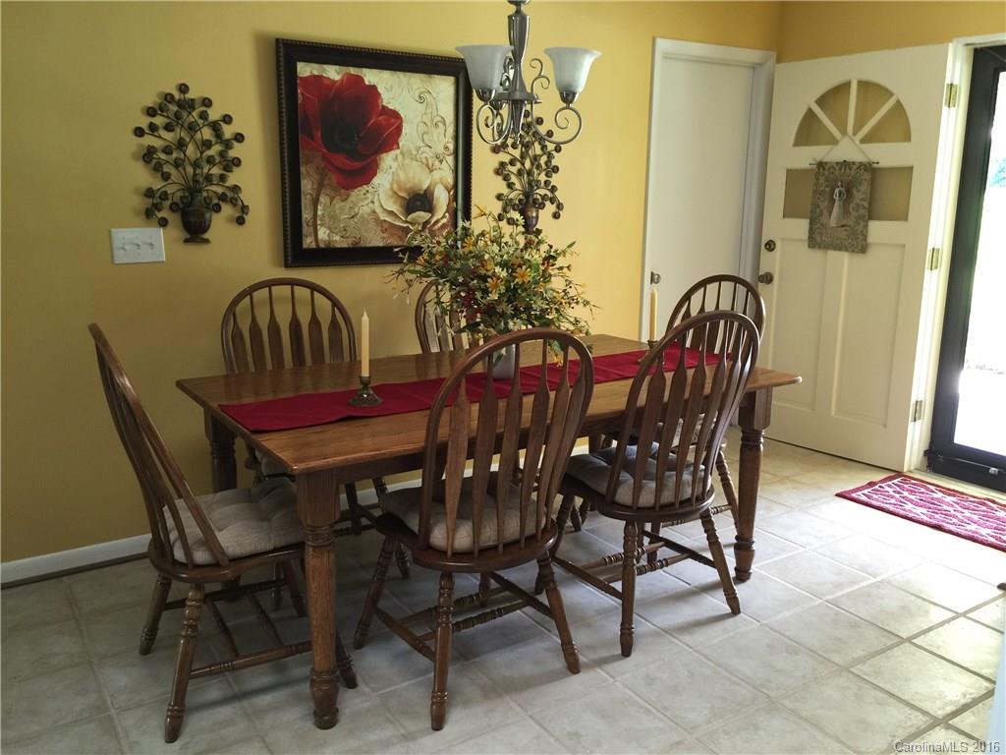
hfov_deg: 61.7
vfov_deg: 48.2
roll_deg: -2.2
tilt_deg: -11.1
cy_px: 378
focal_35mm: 29
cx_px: 503
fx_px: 843
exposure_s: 1/15
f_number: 2.2
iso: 64
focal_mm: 4.15
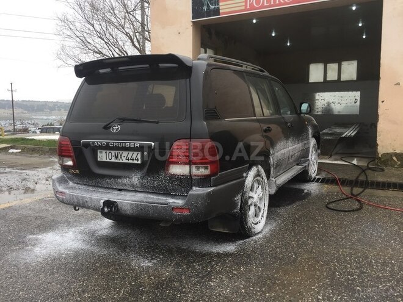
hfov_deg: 61.7
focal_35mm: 29
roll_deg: +0.9
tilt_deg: -7.7
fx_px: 338
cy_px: 151
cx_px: 202
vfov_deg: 48.2
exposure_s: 1/150
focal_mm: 4.15
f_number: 2.2
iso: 32
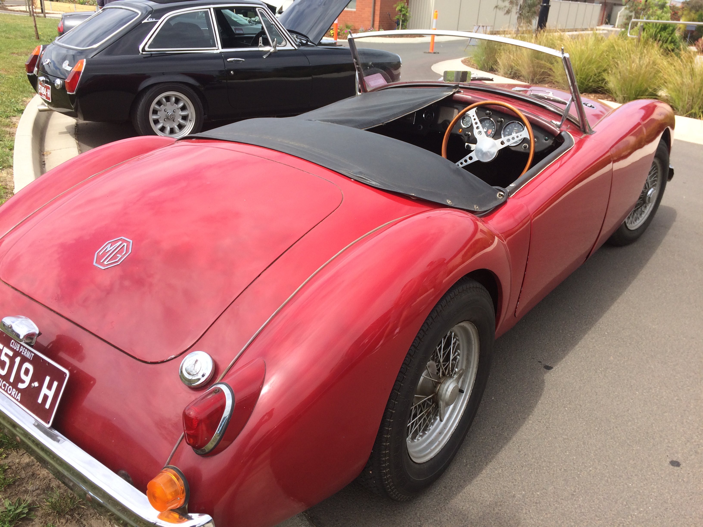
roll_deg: -2.7
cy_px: 264
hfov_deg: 61.7
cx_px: 352
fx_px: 589
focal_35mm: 29
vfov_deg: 48.2
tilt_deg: -24.5
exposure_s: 1/1172
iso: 32
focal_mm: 4.15
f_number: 2.2
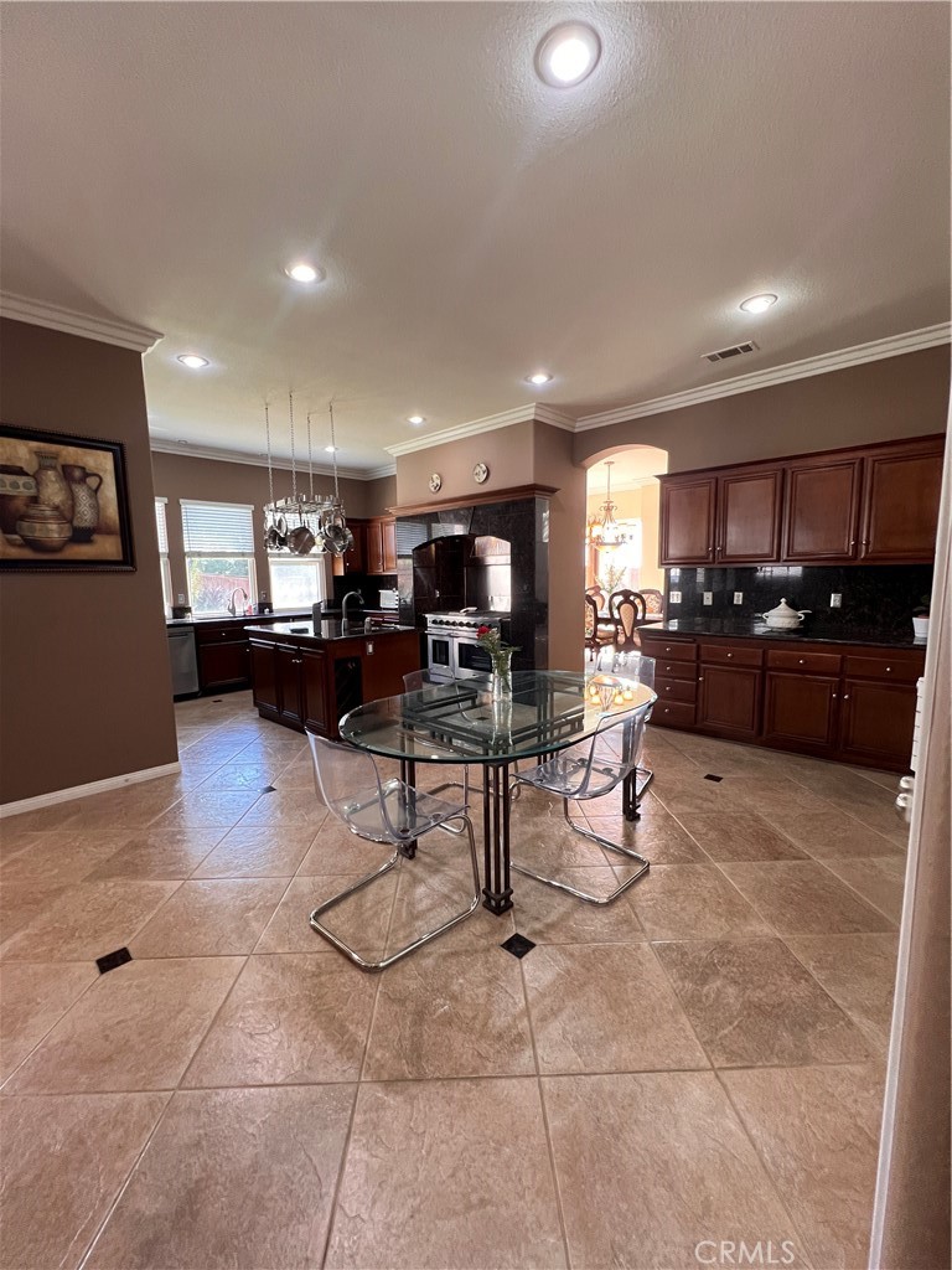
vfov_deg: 106.2
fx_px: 477
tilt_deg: -6.0
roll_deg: +0.7
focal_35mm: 13
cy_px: 635
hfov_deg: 89.9
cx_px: 476
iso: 250
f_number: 1.8
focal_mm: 1.57
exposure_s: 1/60
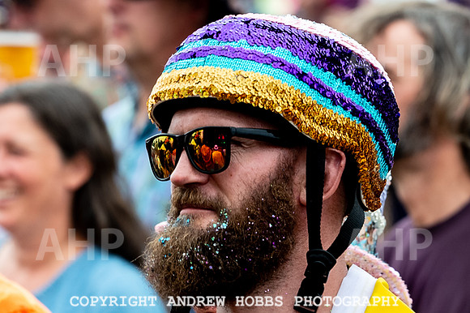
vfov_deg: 1.9
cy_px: 100
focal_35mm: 707
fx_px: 9219
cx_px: 337
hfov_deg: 2.9
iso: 140
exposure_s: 1/250
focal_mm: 200
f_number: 5.6
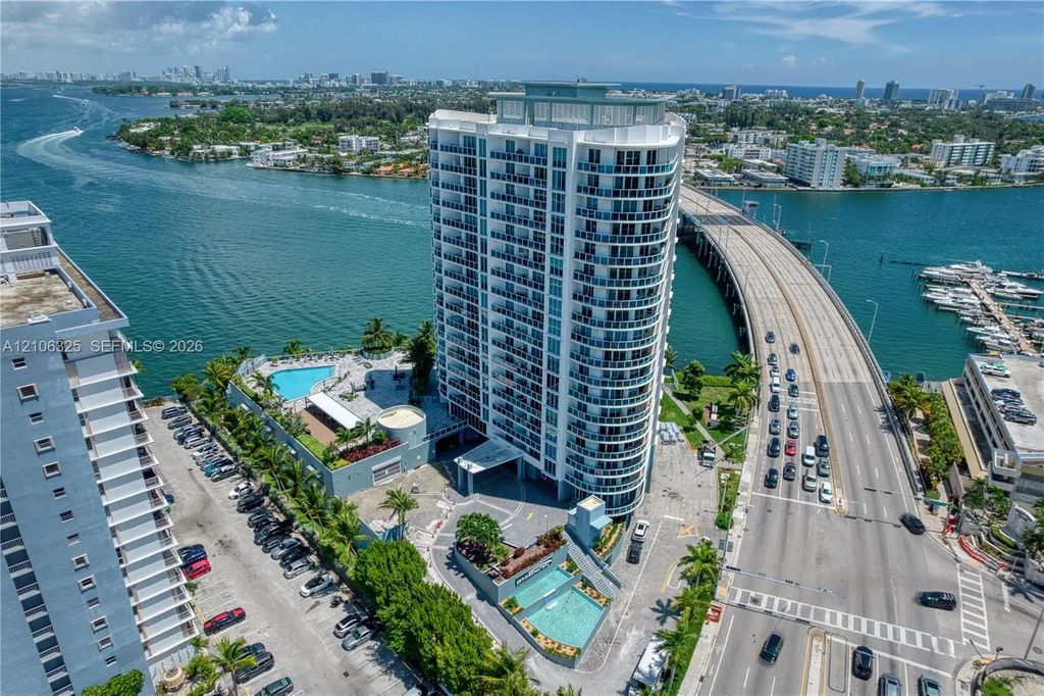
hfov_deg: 78.6
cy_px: 348
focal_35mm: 22
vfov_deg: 57.2
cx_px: 522
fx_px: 638
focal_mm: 8.38
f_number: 2.8
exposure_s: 1/3000
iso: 130
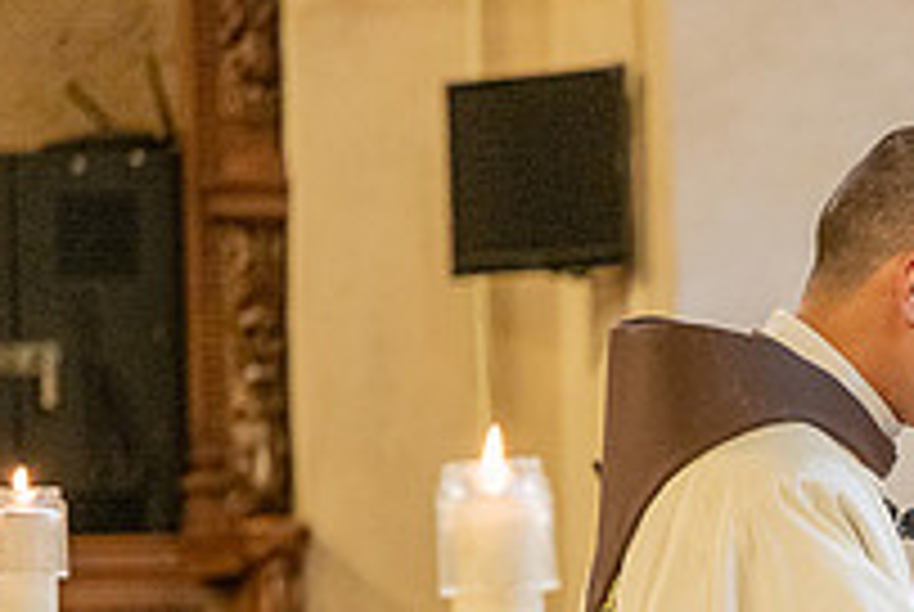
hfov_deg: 7.0
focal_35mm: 291
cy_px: 839
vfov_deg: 4.7
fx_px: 7399
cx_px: 1171
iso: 2000
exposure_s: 1/200
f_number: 2.8
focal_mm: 102
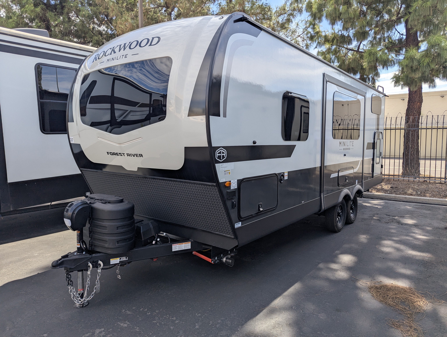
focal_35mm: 24
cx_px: 224
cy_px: 168
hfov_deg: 71.5
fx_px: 310
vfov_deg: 56.9
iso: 43
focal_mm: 6.81
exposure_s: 1/1244
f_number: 1.85
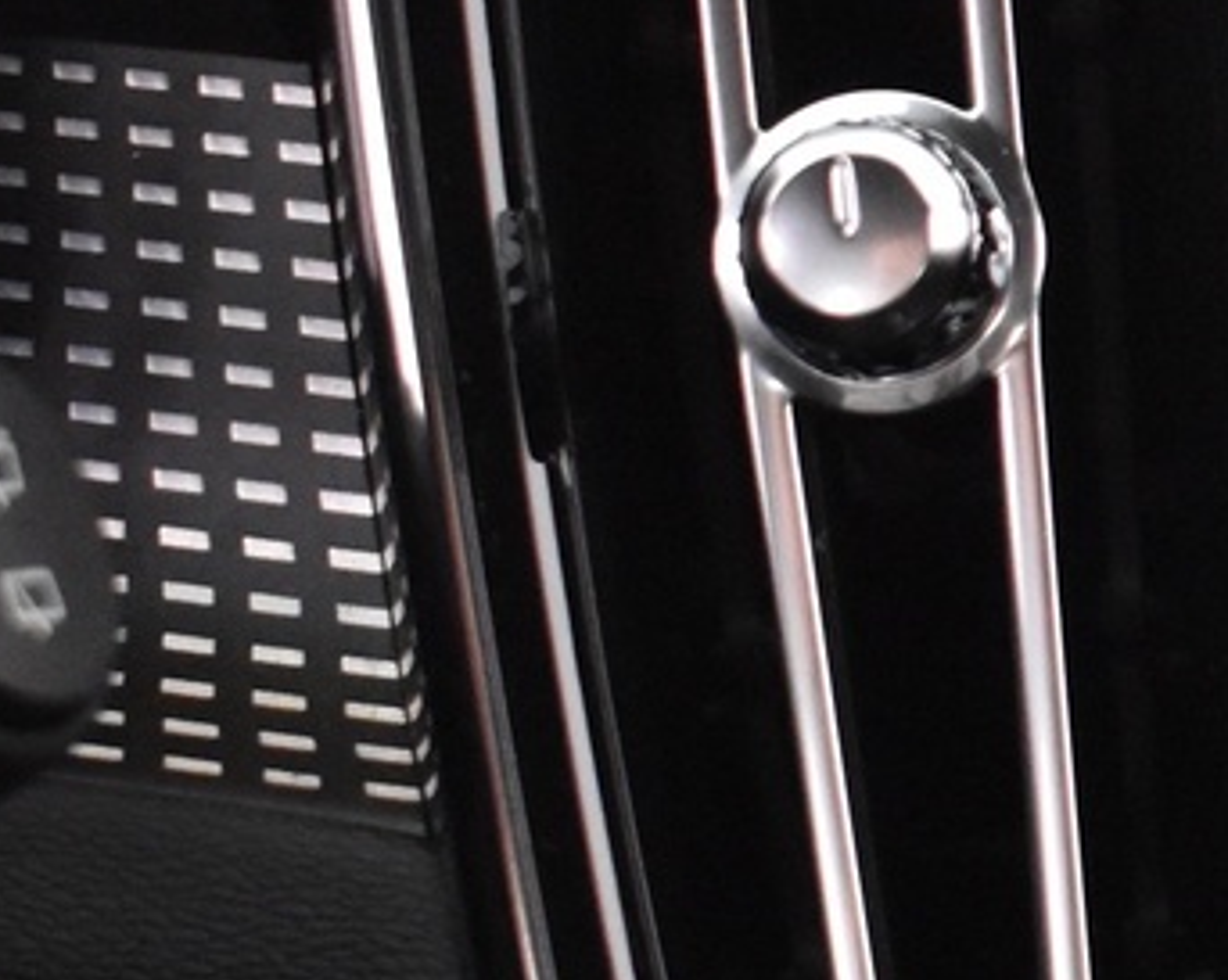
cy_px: 377
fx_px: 6545
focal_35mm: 180
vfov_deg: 8.6
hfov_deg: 10.0
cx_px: 2399
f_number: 4
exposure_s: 1/20
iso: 3200
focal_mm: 27
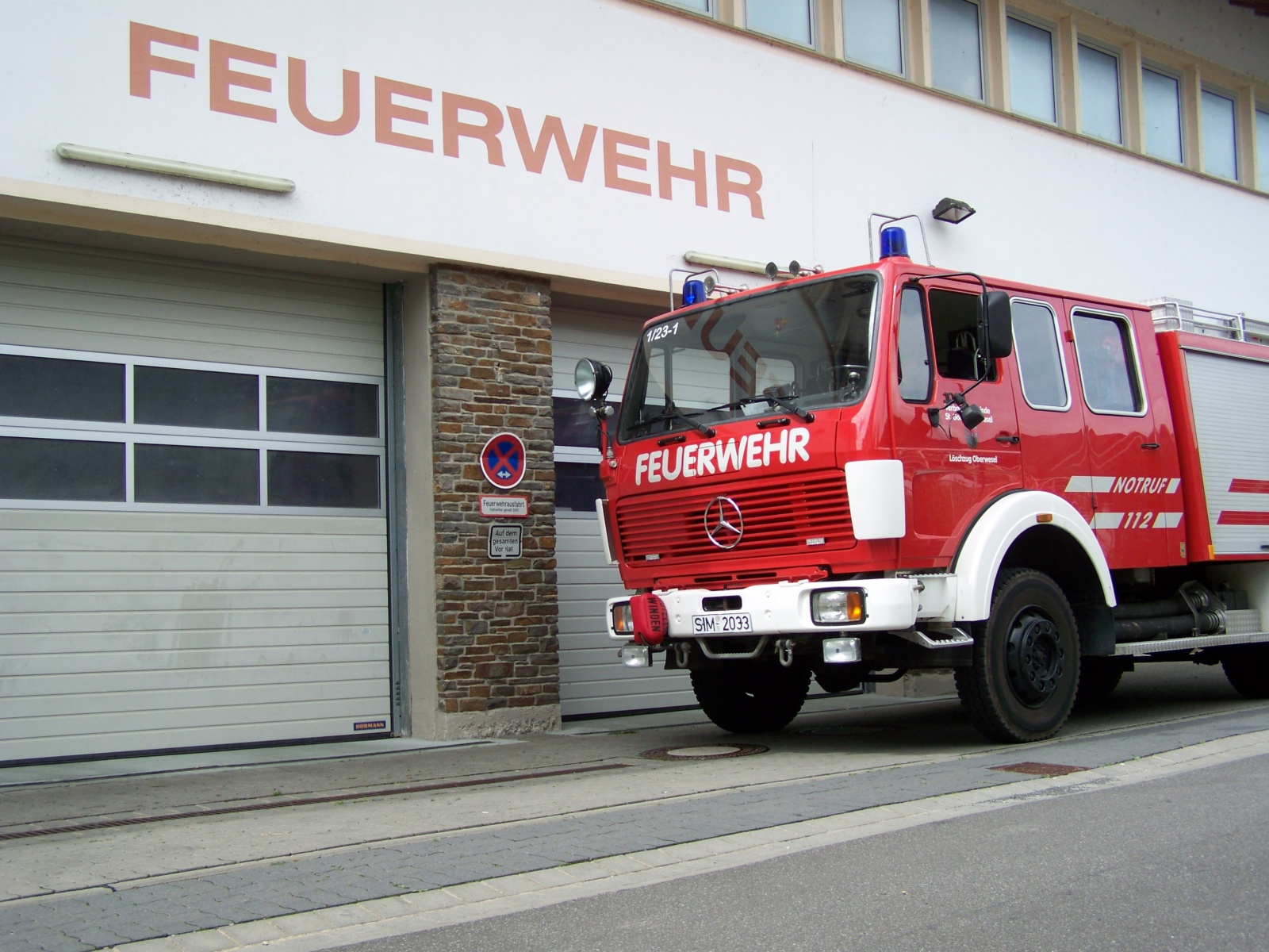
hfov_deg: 41.2
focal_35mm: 46
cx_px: 634
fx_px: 1686
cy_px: 476
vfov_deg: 31.5
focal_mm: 7.6
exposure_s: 1/400
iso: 64
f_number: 2.8
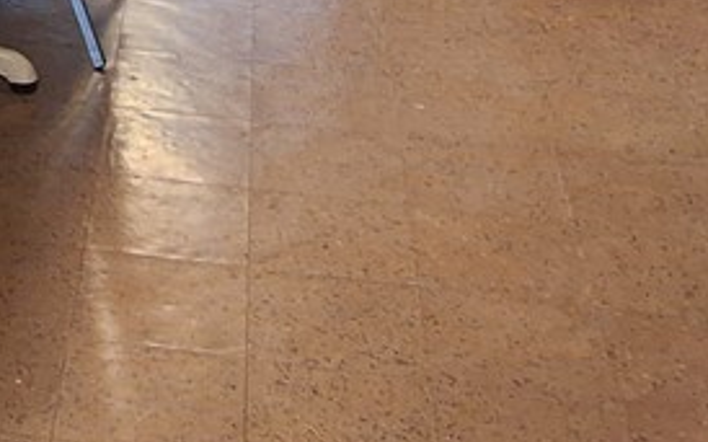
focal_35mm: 111
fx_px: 2141
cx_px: -134
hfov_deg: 17.9
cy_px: -426
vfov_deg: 10.8
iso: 125
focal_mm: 2.91
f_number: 1.9
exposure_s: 1/40
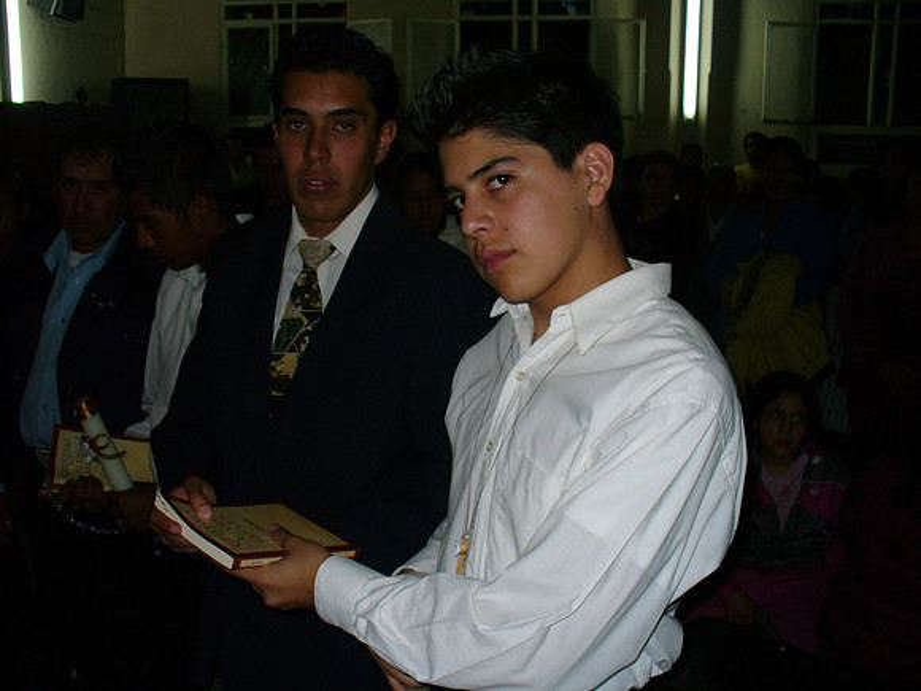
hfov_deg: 50.1
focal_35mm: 37
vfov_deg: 38.7
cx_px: 460
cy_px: 346
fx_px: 984
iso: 100
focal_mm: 6.1
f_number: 2.8
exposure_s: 1/30
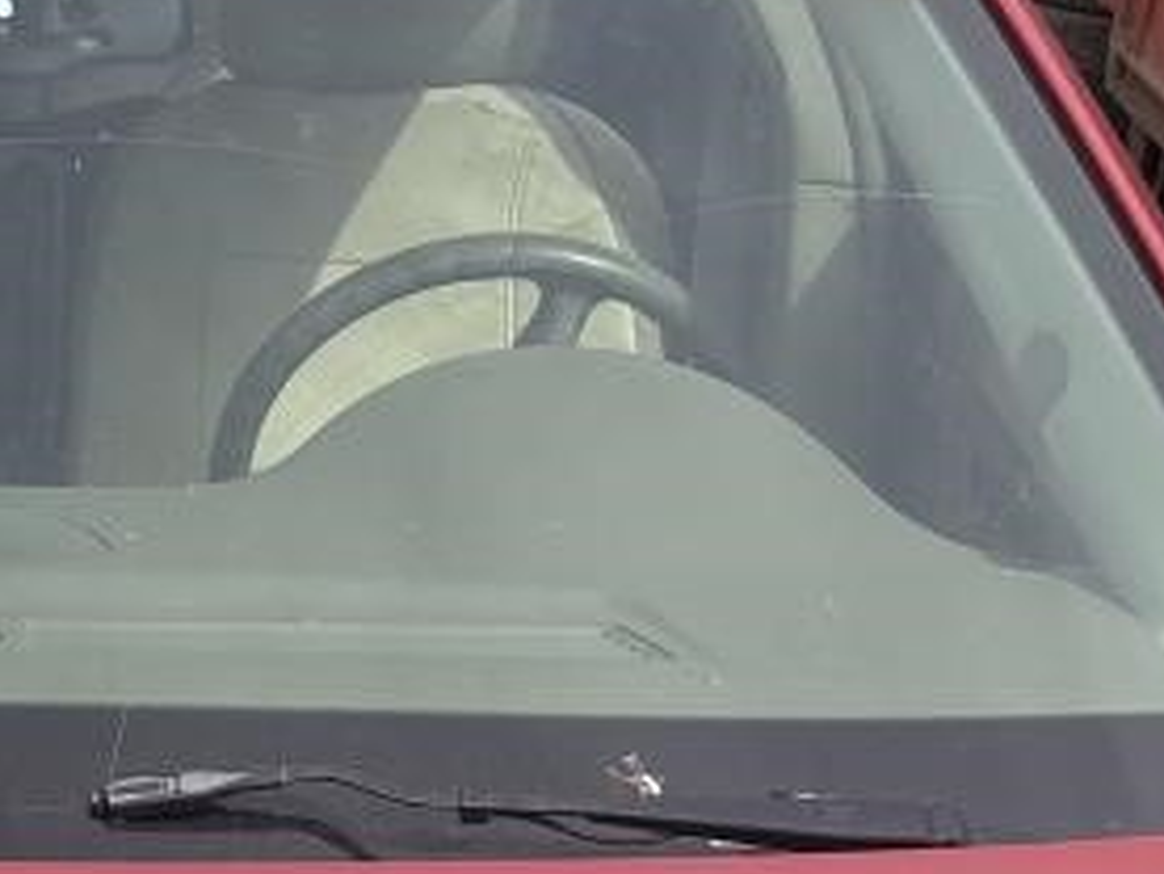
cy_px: 752
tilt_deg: -22.4
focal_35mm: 120
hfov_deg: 16.0
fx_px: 4037
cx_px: -76
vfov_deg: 12.3
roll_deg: -1.3
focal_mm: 5.7
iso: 50
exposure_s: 1/2404
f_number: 1.5
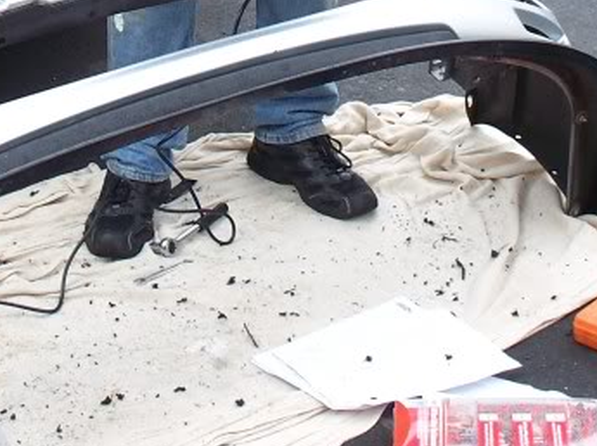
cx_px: 256
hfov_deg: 18.4
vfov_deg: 13.3
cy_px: -124
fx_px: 1843
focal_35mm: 107
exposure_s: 1/200
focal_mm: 7.54
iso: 80
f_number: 2.8
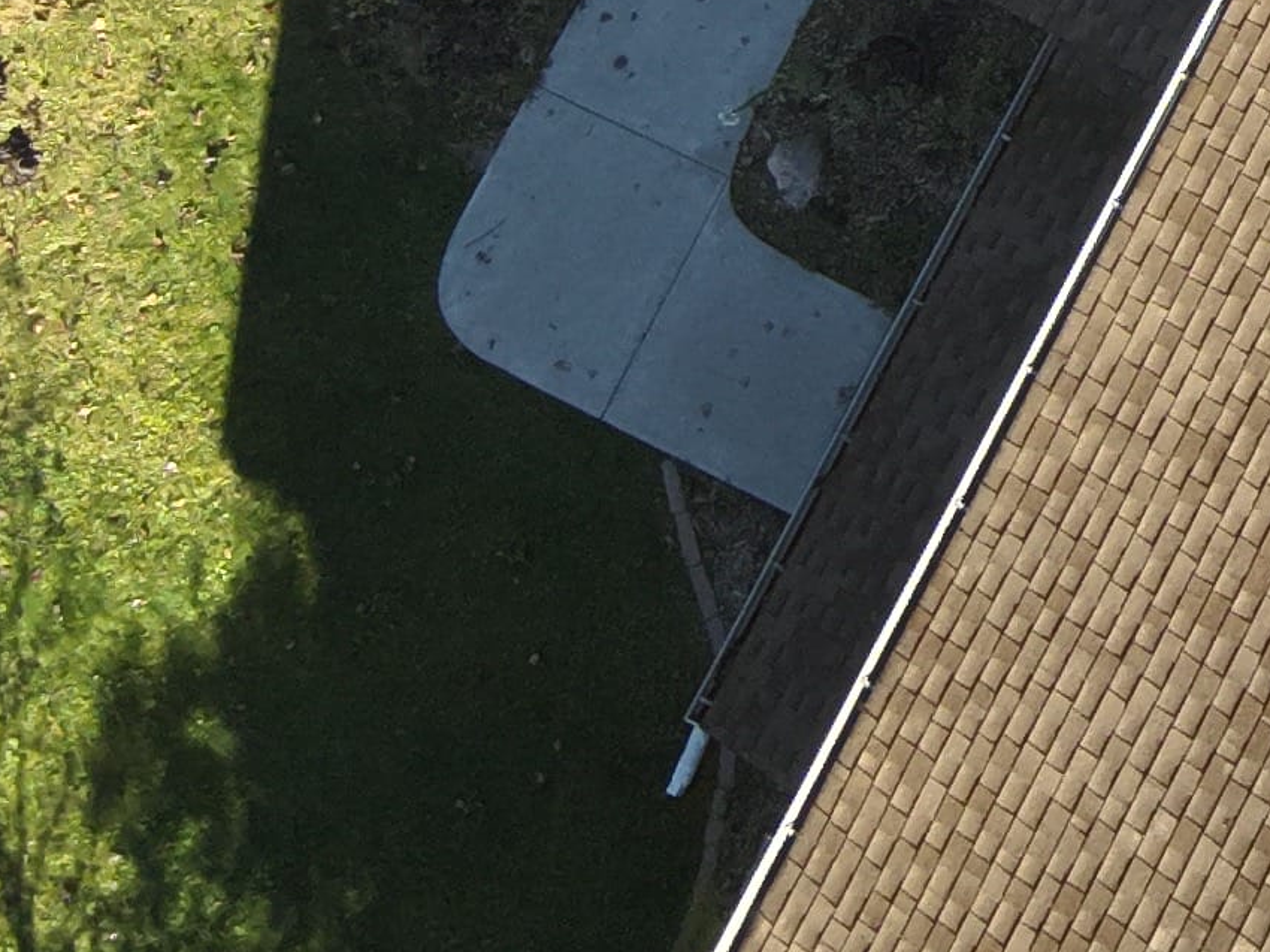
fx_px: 4145
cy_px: -740
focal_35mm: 113
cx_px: 2149
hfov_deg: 15.4
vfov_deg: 12.1
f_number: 2.8
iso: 100
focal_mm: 4.4
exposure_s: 1/400
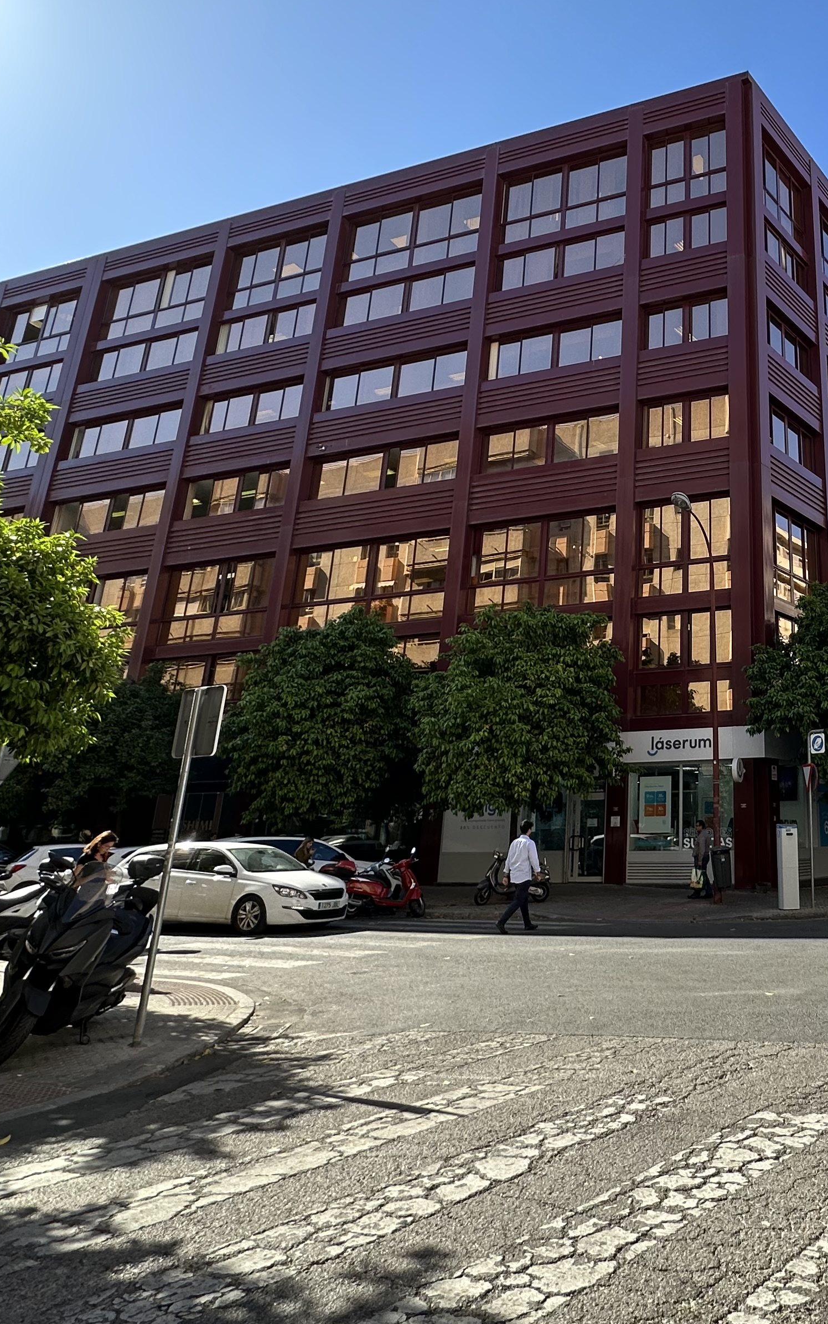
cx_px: 736
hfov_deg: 45.0
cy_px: 532
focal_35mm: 25
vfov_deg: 71.8
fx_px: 902
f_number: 2.2
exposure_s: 1/550
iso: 40
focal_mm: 2.22
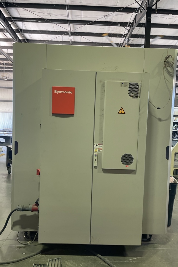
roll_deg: -1.8
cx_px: 87
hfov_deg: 46.4
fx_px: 208
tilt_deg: -5.3
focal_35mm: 28
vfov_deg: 65.5
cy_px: 137
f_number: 1.6
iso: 125
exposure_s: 1/60
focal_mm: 4.2
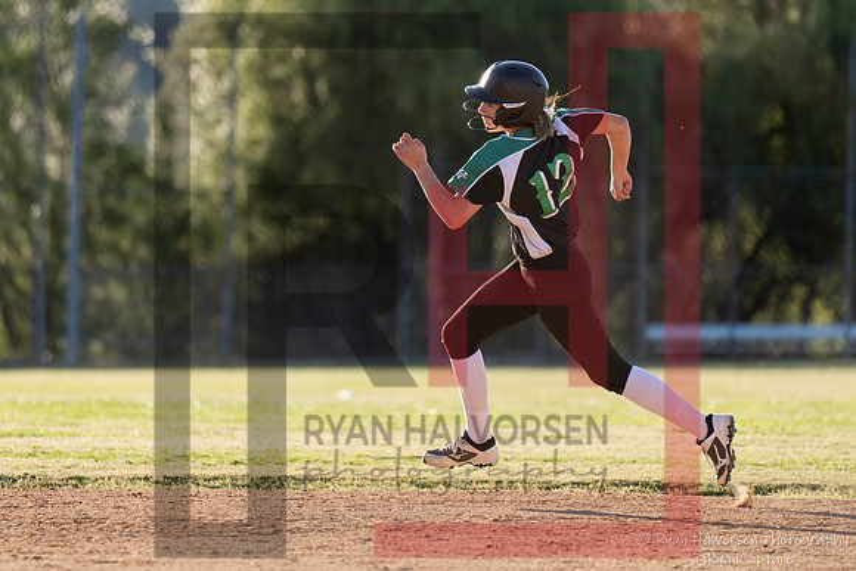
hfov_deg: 6.3
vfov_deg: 4.2
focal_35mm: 328
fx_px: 7808
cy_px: 184
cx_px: 377
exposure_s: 1/2500
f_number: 2.8
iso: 400
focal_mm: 200
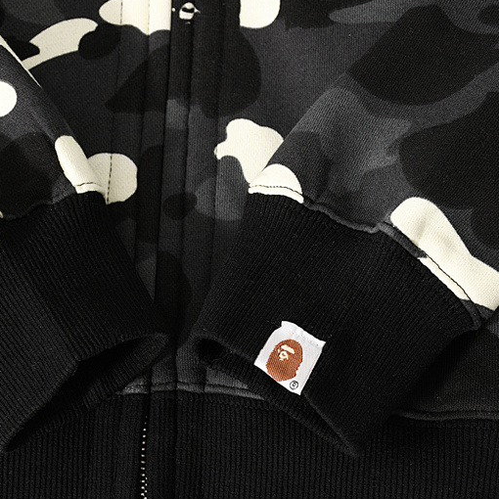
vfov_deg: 25.4
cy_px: 242
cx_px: 171
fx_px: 1109
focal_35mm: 68
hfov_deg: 25.2
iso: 100
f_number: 8
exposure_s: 1/125
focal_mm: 34
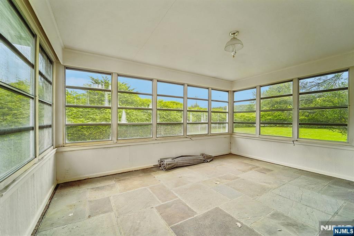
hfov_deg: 104.3
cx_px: 177
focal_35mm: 14
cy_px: 118
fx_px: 138
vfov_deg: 81.2
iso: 400
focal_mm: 14
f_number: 8
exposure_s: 1/160
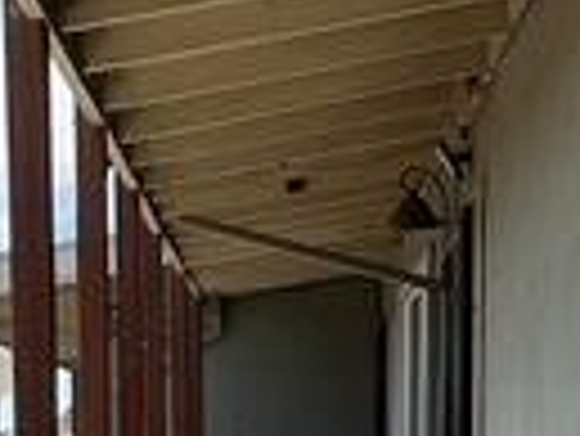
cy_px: 737
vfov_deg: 9.9
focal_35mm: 144
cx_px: 112
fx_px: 2415
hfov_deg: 13.6
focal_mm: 3
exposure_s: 1/944
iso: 25
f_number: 1.8
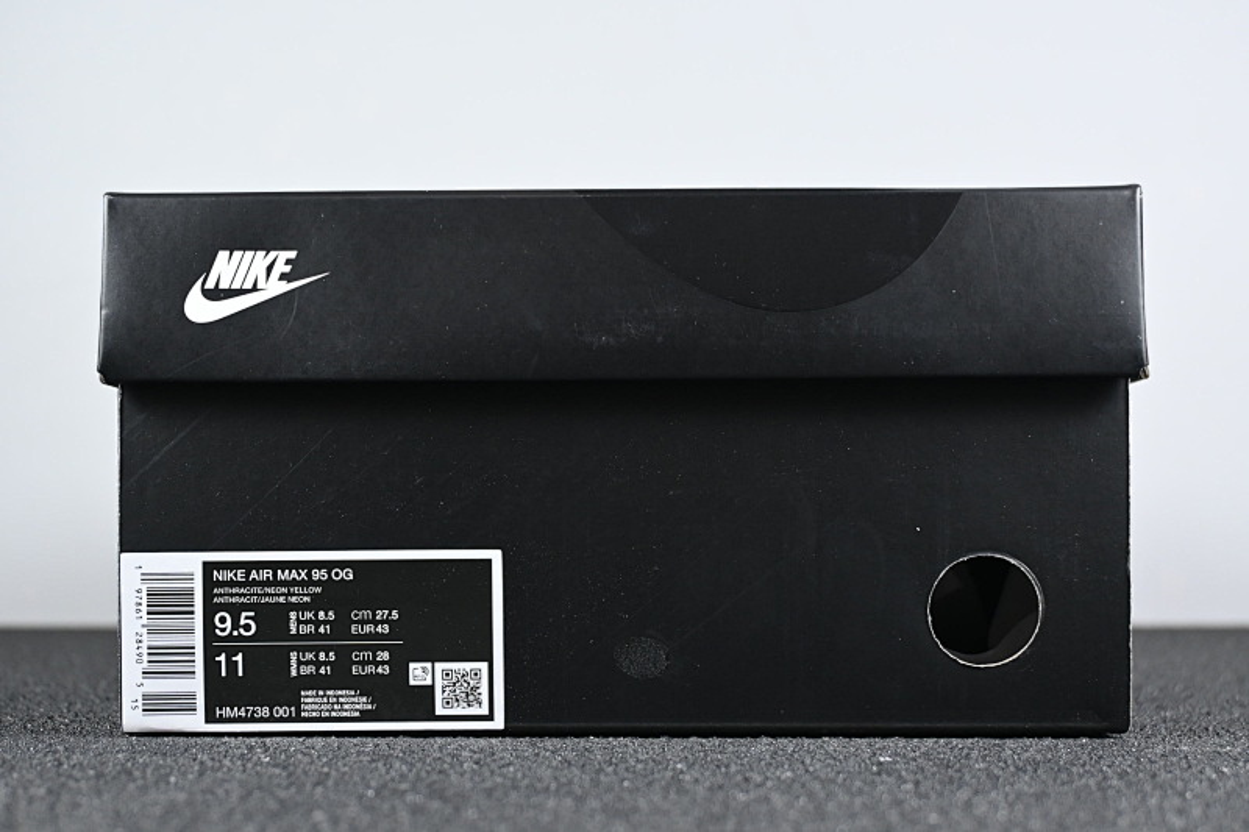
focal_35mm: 57
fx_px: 1977
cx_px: 624
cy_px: 416
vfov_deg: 23.8
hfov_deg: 35.1
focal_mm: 38
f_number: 5.6
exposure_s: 1/125
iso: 1100
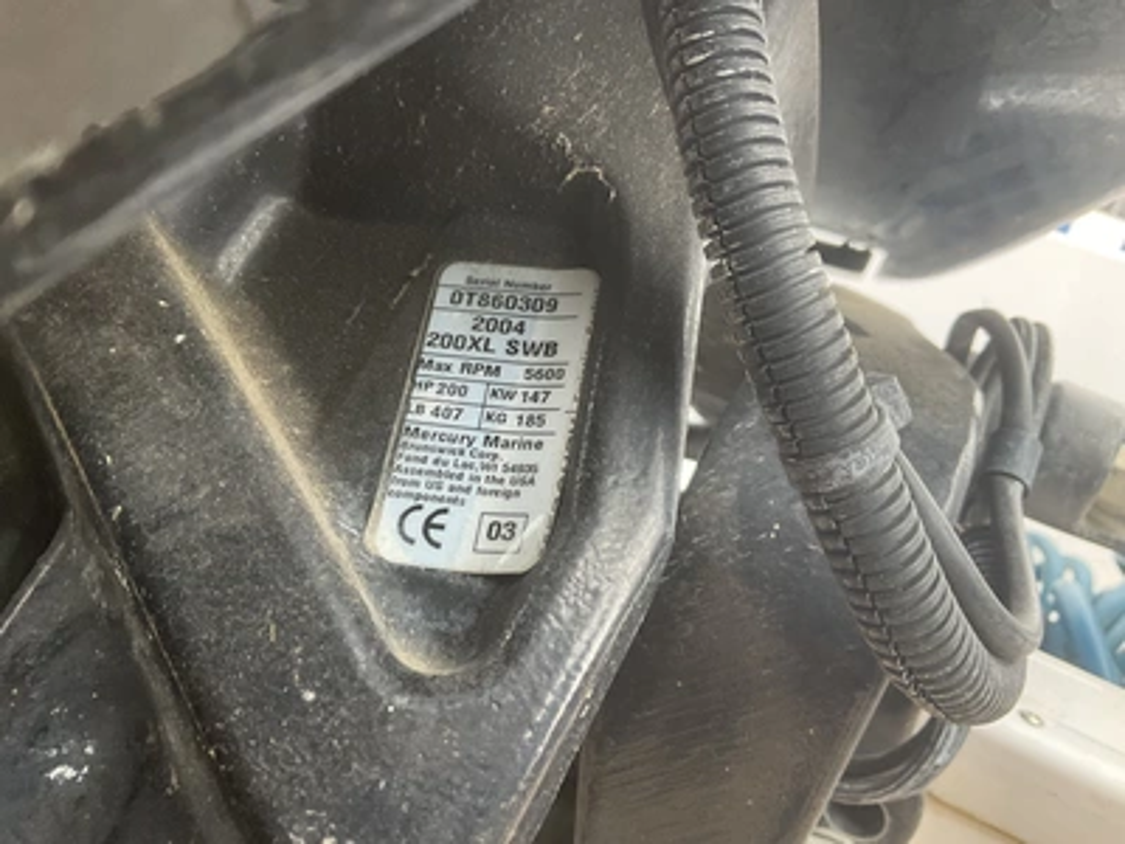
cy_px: 422
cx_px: 562
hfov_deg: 61.7
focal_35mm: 29
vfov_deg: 48.2
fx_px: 942
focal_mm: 3
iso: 64
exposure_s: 1/122
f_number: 1.8
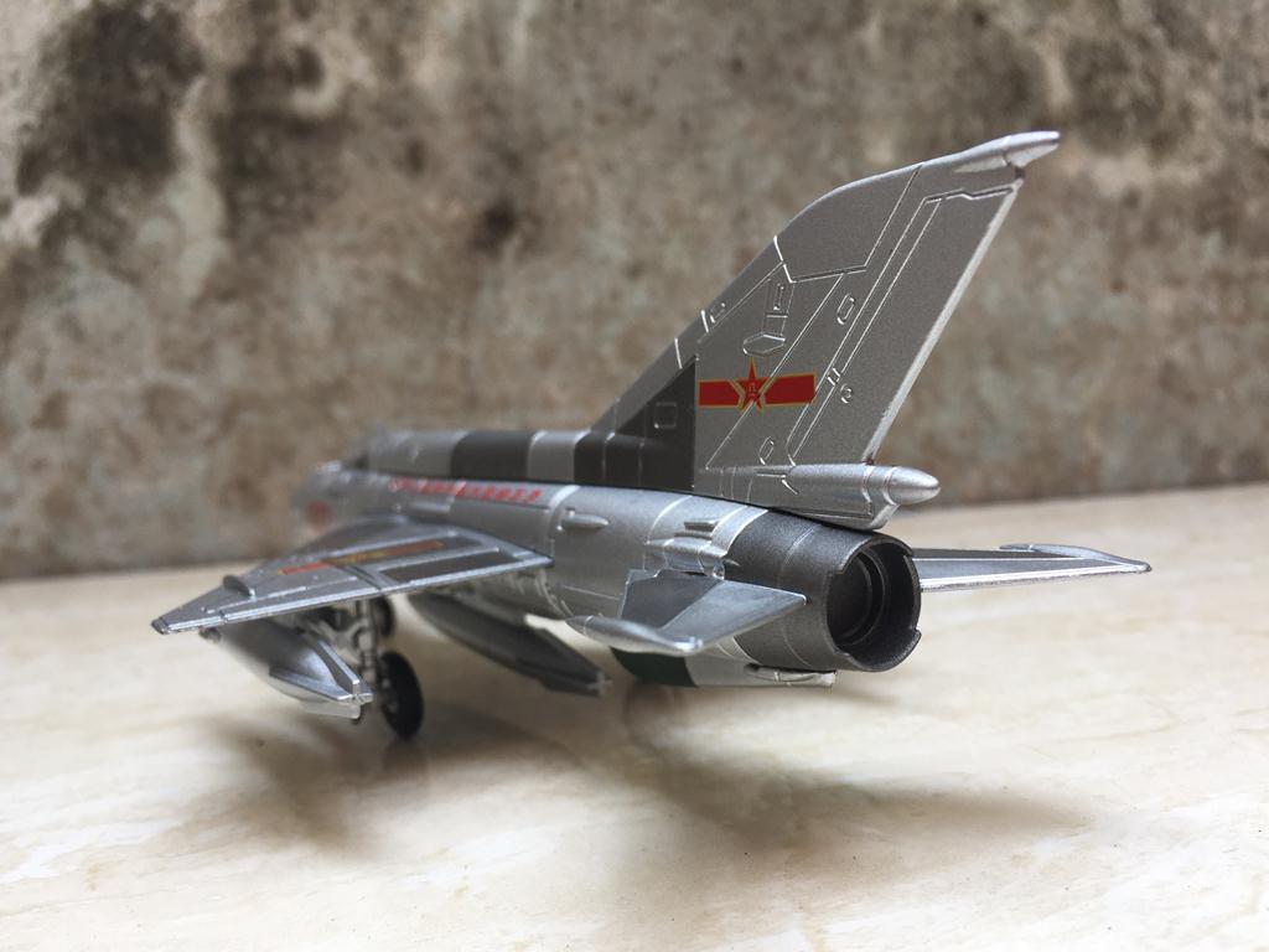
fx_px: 1063
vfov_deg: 48.2
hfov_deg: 61.7
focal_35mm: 29
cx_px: 634
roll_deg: +1.4
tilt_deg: -6.6
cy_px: 476
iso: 32
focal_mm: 4.15
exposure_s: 1/111
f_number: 2.2
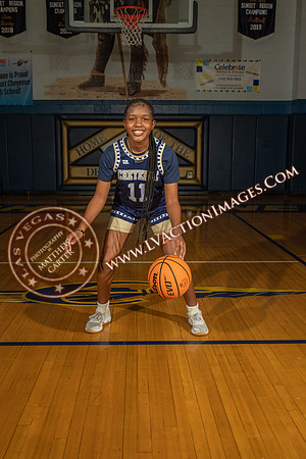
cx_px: 153
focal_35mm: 38
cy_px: 230
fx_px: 484
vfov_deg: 50.7
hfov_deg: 35.1
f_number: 7.1
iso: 160
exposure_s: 1/200
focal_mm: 38
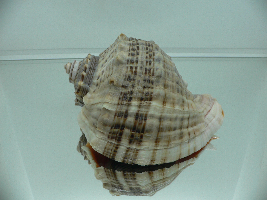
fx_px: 270
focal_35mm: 35
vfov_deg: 40.7
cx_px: 134
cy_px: 100
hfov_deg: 52.6
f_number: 2.8
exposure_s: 1/60
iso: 80
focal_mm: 4.6
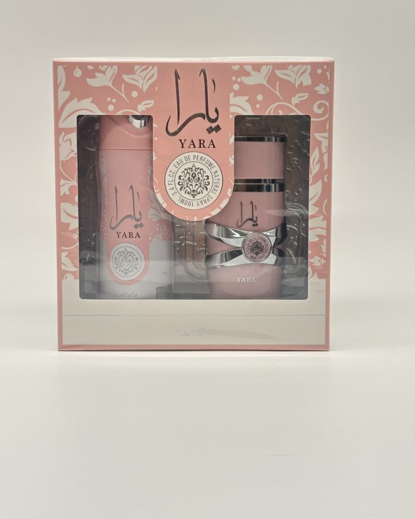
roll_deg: +0.5
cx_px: 207
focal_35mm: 59
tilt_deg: -6.9
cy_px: 229
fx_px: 906
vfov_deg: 31.9
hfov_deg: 25.8
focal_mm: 5.96
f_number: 1.6
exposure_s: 1/325
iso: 50
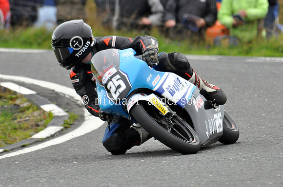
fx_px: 3530
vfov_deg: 3.0
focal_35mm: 450
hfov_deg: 4.6
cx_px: 142
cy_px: 94
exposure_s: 1/640
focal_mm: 300
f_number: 5.3
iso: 1250
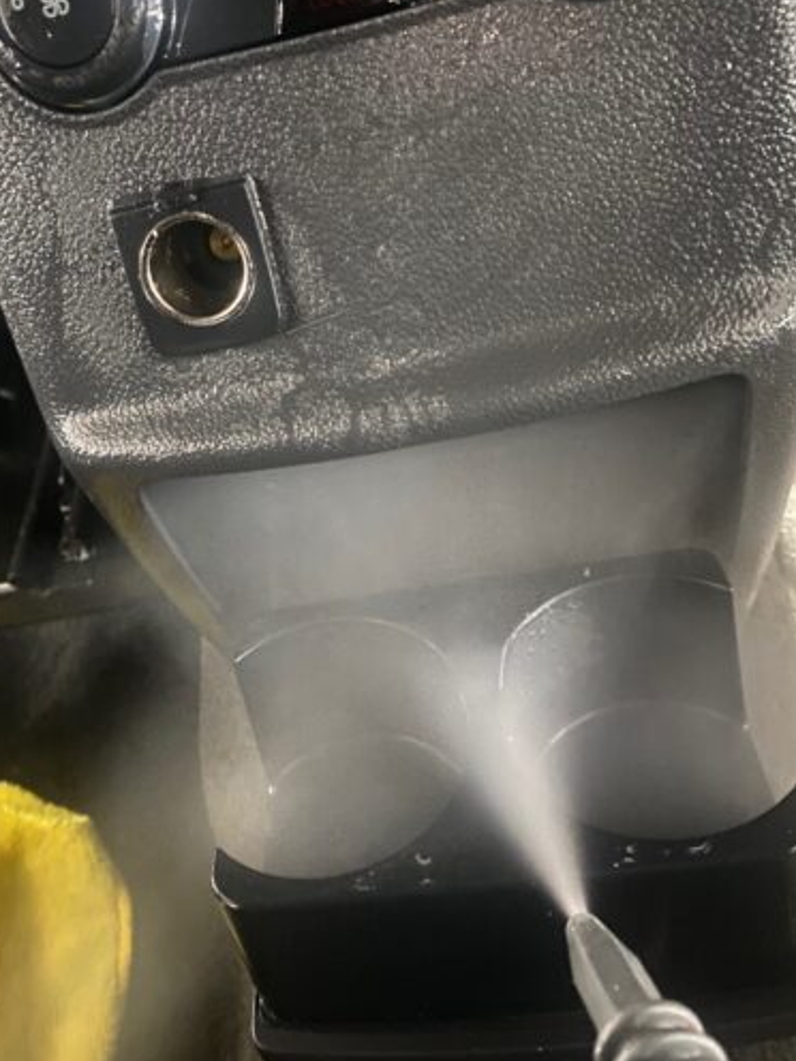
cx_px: 324
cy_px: 502
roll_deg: +17.5
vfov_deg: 58.3
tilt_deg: -41.7
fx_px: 950
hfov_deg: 45.2
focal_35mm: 31
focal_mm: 4.25
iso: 500
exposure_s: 1/10
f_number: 1.8
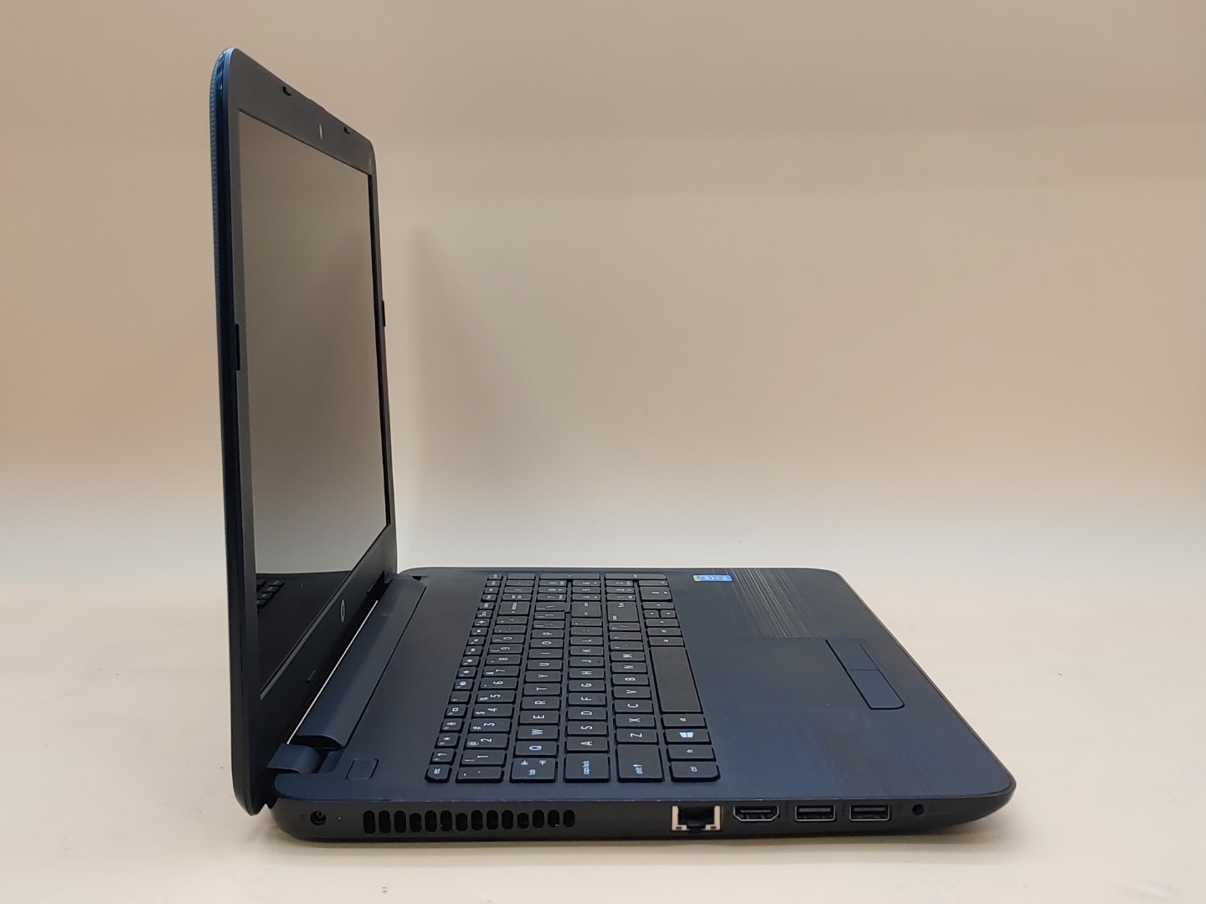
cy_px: 452
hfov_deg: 45.8
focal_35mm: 41
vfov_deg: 35.1
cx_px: 603
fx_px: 1428
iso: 50
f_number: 1.8
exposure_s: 1/60
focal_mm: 4.36
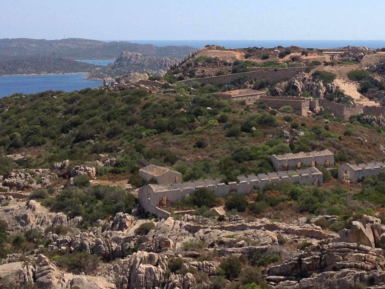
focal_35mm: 77
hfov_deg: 25.2
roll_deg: +0.1
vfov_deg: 18.9
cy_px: 50
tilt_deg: -3.9
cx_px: 266
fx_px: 856
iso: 50
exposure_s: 1/1842
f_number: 2.4
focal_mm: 4.28
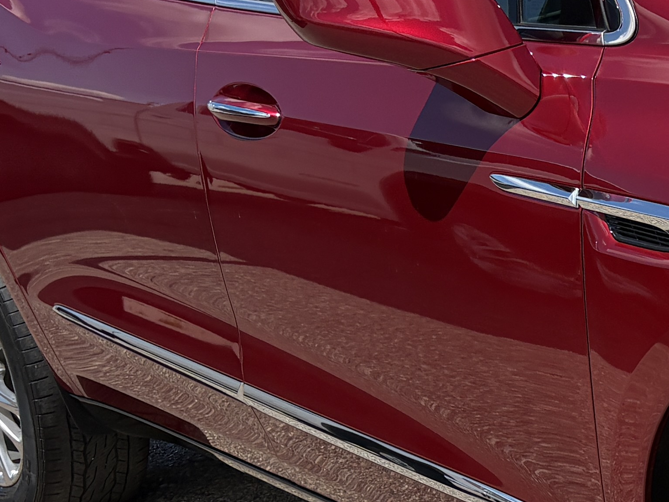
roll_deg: +5.9
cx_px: 1031
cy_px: 434
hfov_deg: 17.9
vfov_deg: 15.1
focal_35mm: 97
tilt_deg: -18.0
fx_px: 1875
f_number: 1.6
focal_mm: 5.96
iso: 50
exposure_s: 1/3831
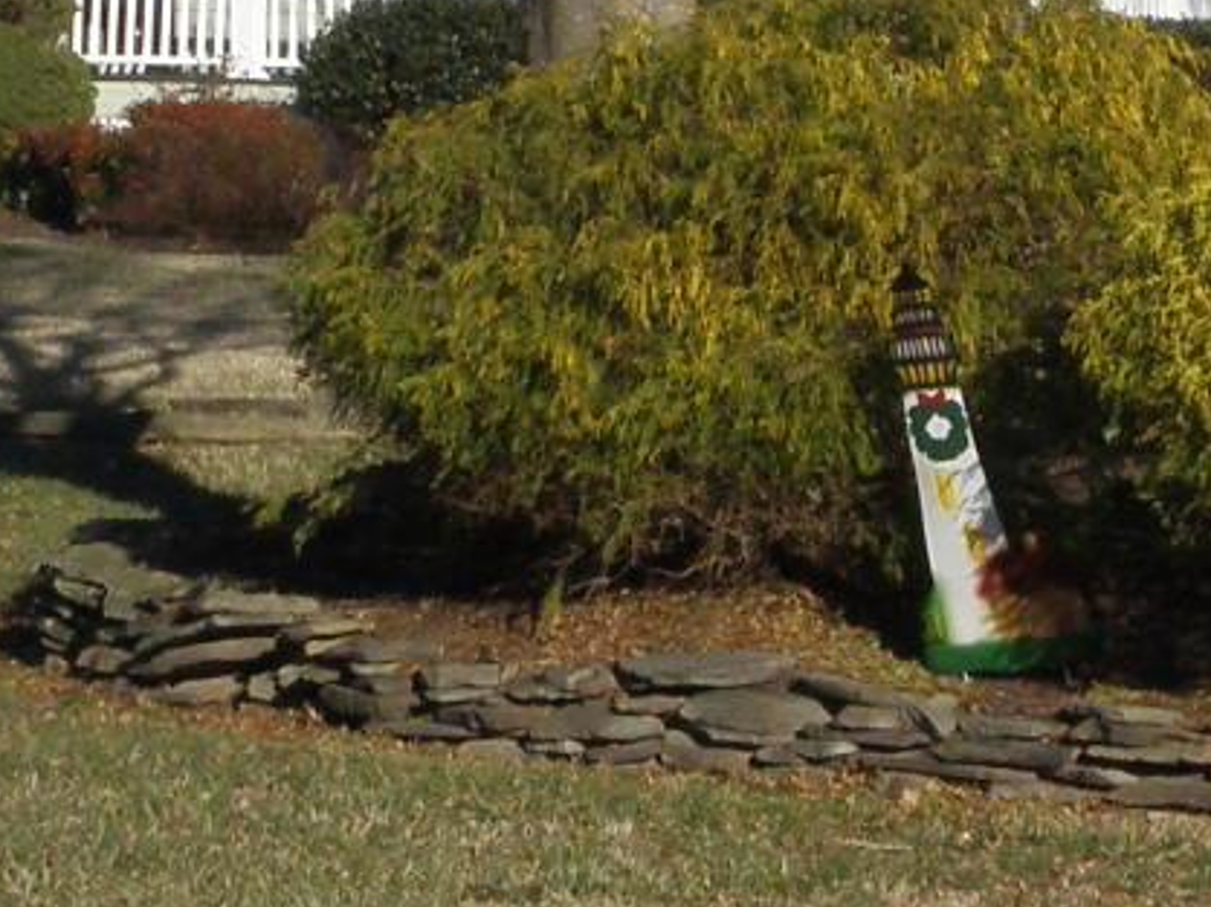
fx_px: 7028
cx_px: 846
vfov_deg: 7.3
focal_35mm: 201
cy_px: -267
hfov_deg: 9.8
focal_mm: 7.32
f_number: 5.6
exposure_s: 1/400
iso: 64
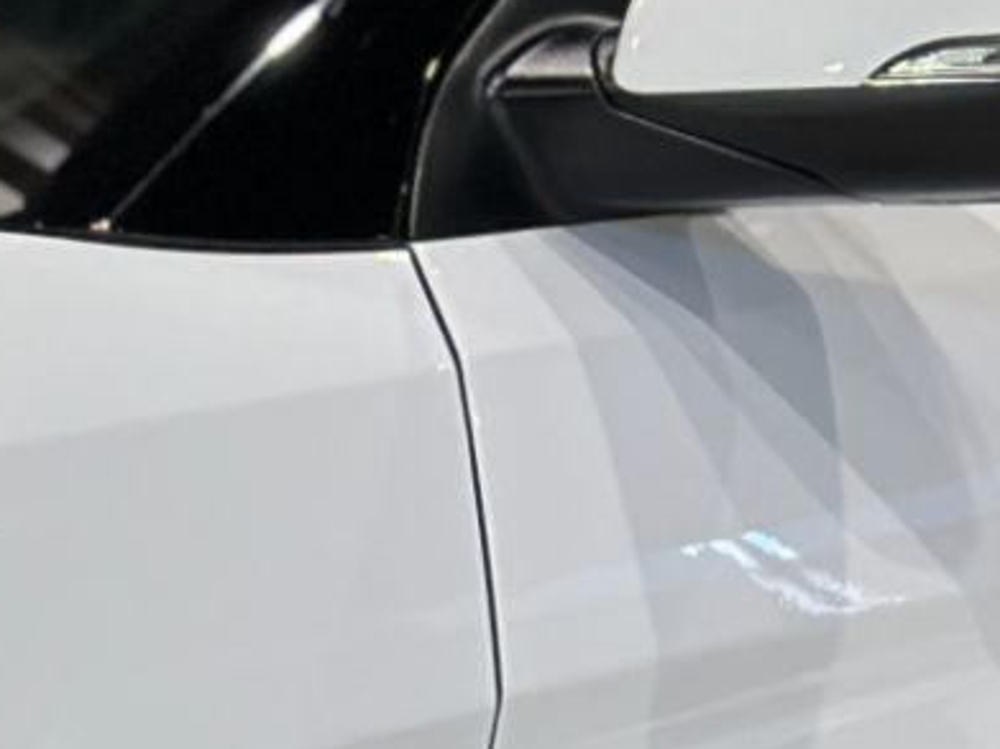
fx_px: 6816
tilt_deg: -11.9
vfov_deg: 6.1
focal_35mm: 236
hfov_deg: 7.9
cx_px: -1263
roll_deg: -0.2
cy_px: 1460
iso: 100
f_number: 1.78
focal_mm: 6.86
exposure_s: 1/120
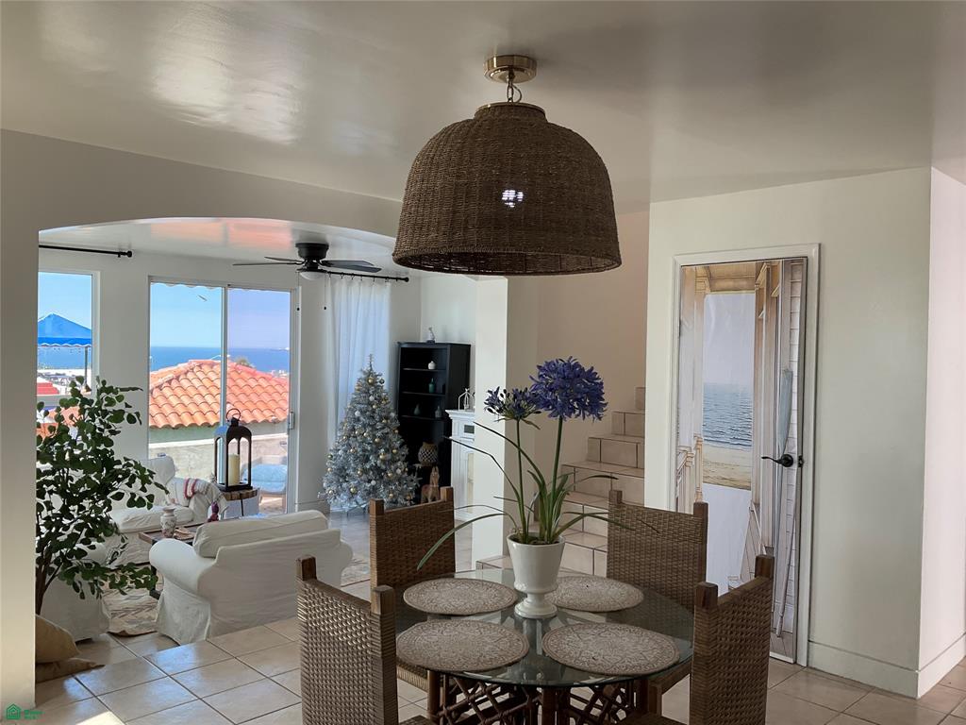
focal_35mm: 29
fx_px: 809
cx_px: 483
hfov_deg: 61.7
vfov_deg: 48.2
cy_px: 362
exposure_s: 1/168
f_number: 1.8
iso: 25
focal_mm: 3
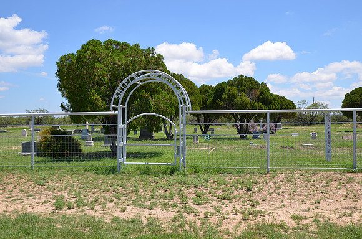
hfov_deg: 53.2
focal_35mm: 36
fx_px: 361
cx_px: 181
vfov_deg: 36.7
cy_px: 120
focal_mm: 24
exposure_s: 1/250
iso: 100
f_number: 8
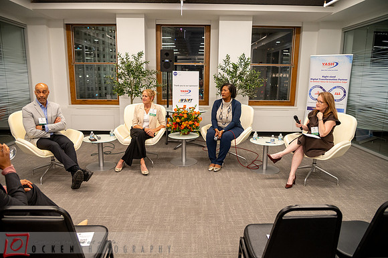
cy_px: 129
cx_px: 194
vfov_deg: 53.1
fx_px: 259
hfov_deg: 73.8
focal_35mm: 24
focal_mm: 24
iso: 1600
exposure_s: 1/100
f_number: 4
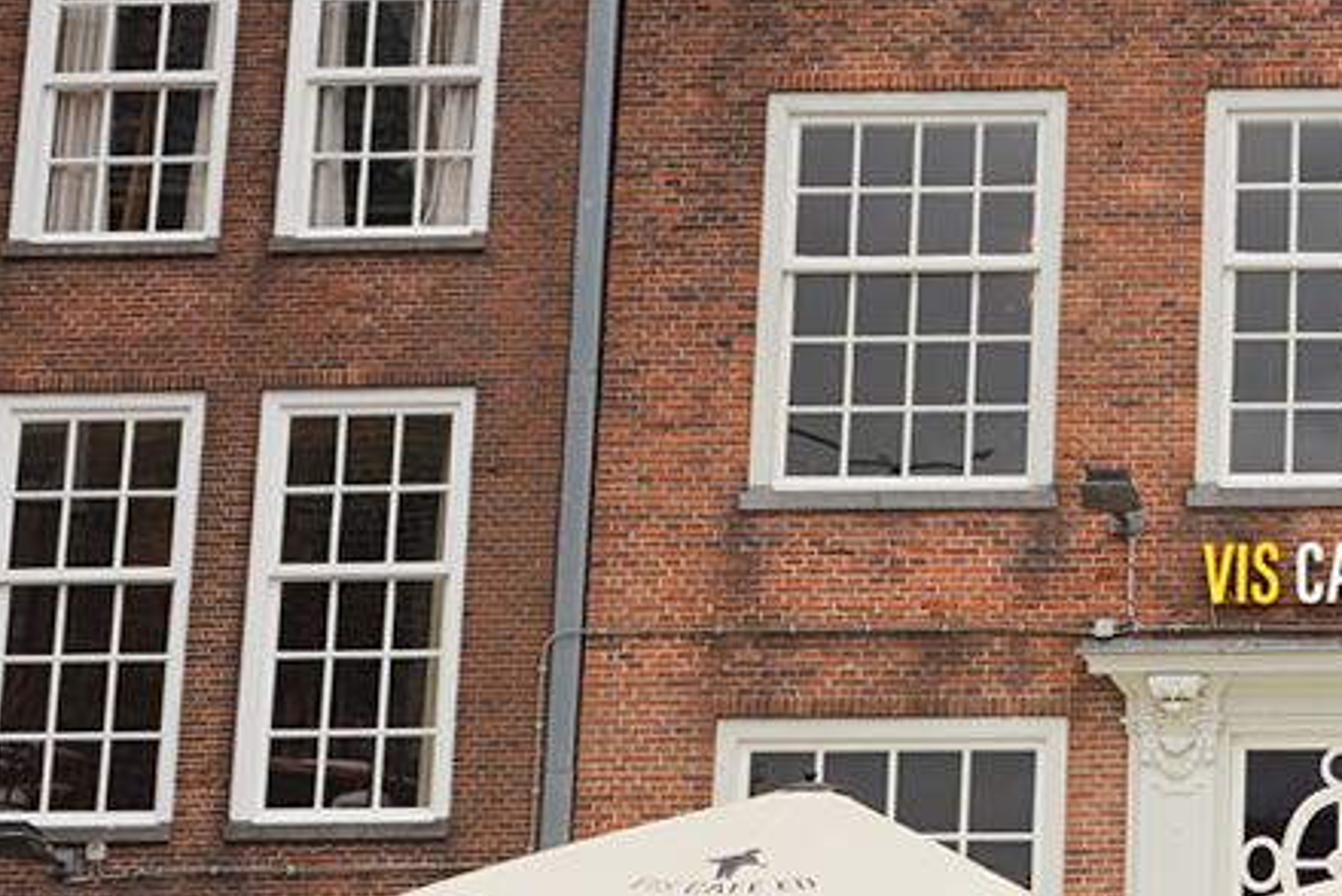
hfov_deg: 17.6
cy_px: 198
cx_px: 1726
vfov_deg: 12.5
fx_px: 4066
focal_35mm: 109
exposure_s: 1/100
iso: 100
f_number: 5.6
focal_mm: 24
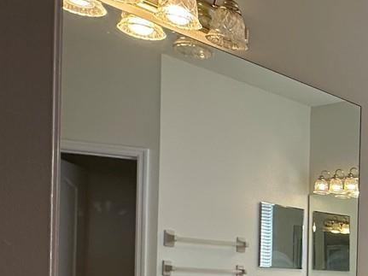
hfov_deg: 23.5
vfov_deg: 26.2
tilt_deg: +0.0
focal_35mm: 52
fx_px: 553
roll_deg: -1.8
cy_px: 293
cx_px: 628
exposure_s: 1/217
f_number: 2.2
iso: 50
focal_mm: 2.22
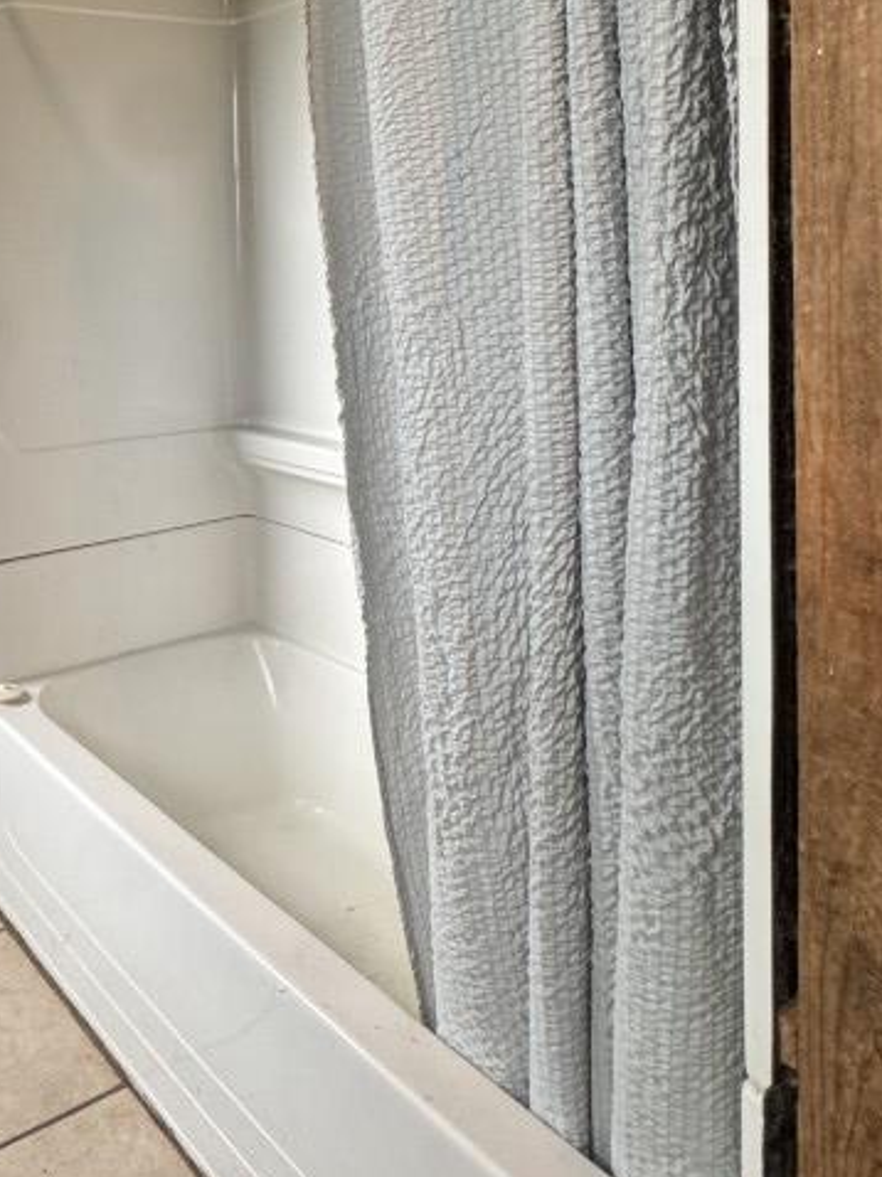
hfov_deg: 41.8
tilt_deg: -0.5
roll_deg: +2.1
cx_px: 39
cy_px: 340
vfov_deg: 57.8
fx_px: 1020
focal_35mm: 30
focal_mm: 2.22
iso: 250
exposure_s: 1/120
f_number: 2.2
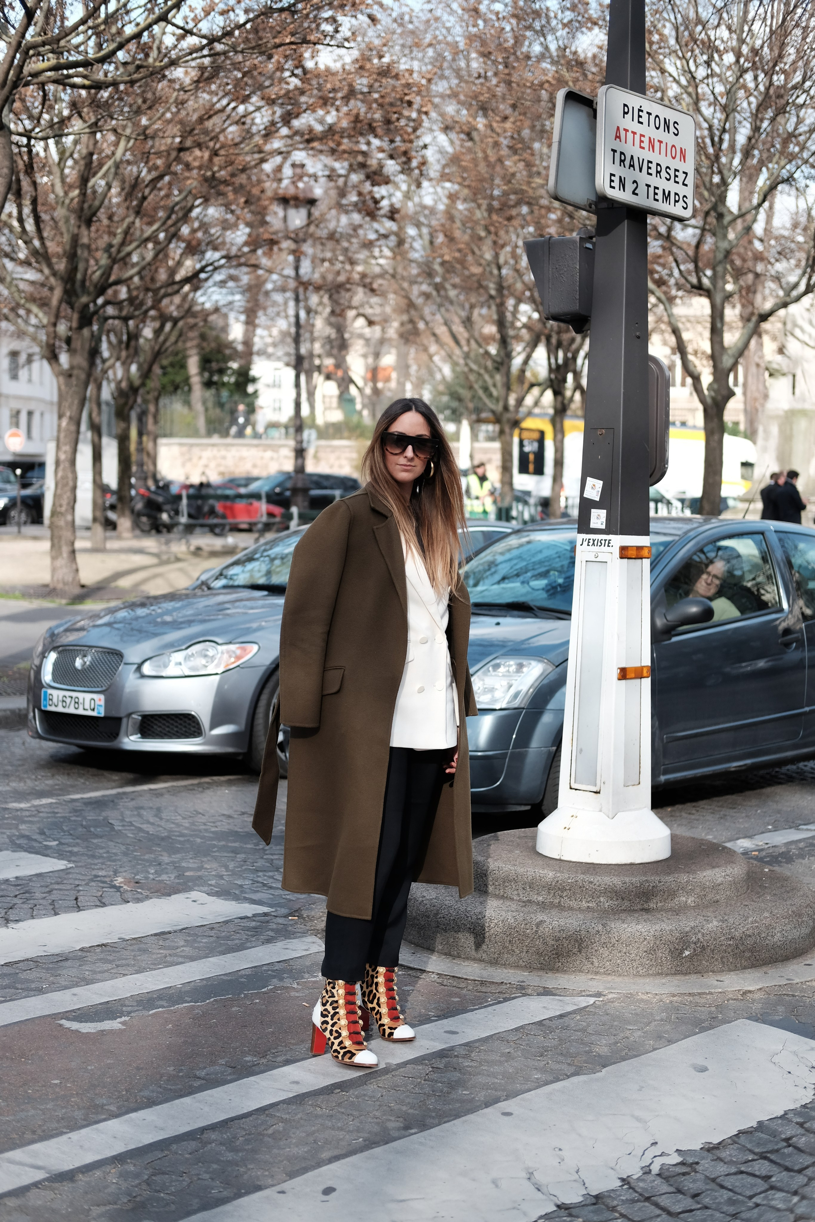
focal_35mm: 53
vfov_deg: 37.5
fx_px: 1800
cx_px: 408
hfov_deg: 25.5
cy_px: 611
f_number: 2
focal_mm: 35
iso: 320
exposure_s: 1/2500
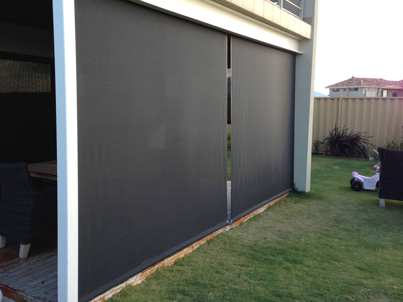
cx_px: 179
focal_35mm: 37
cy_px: 136
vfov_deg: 38.6
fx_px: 431
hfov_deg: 50.0
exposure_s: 1/153
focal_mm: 4.13
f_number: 2.4
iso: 50
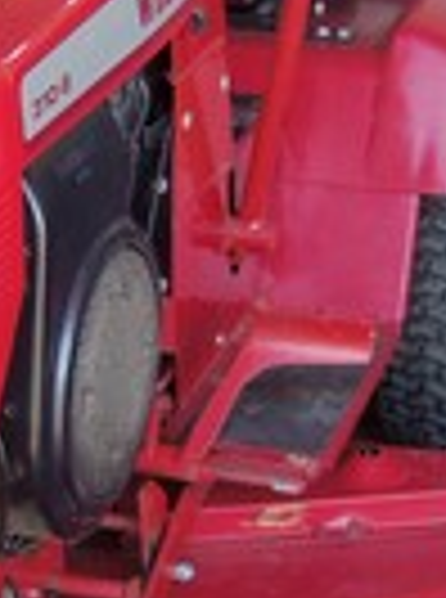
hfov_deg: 12.5
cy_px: 319
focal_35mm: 117
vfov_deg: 16.9
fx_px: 2020
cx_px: 27
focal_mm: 6.8
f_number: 4.3
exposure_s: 1/50
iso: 160
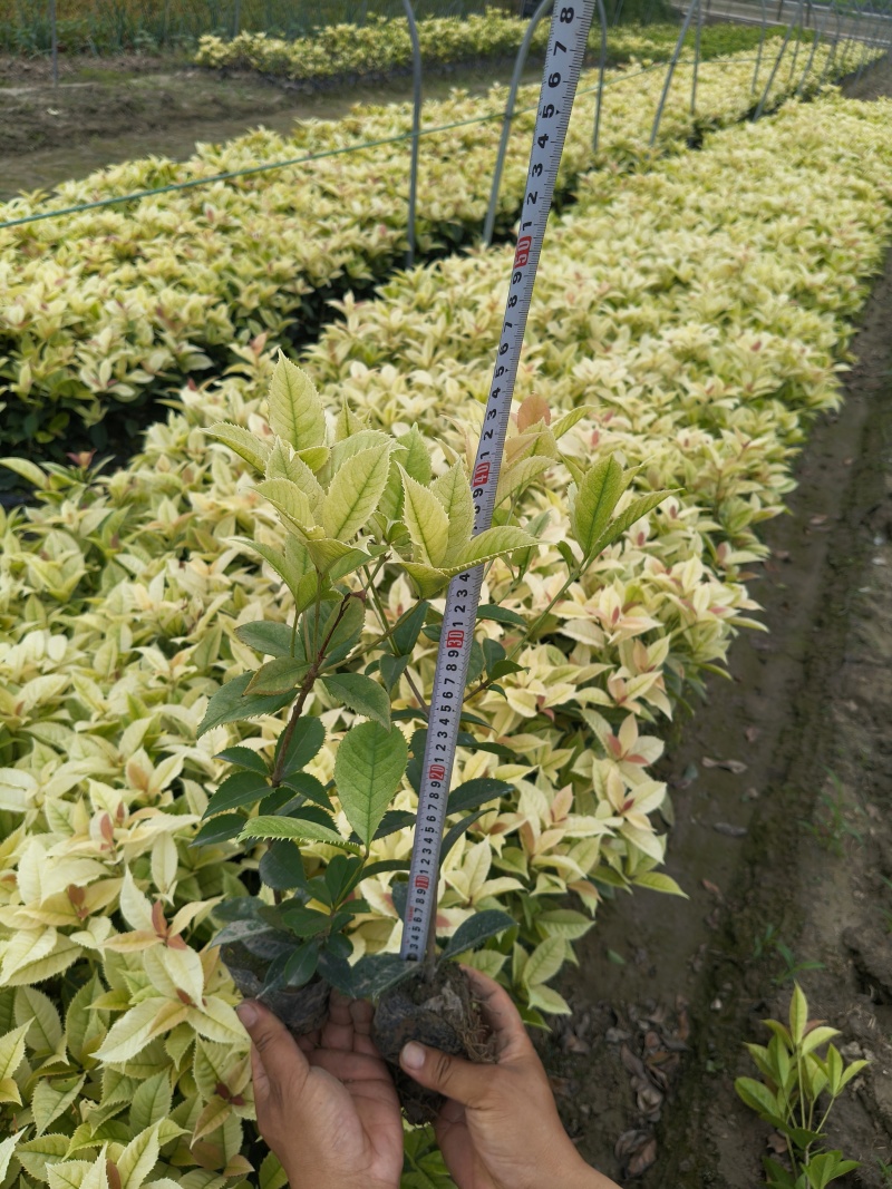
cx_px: 446
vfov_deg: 67.3
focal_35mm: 26
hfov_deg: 53.1
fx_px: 893
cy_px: 594
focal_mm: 4.84
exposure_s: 1/898
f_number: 1.8
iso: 80
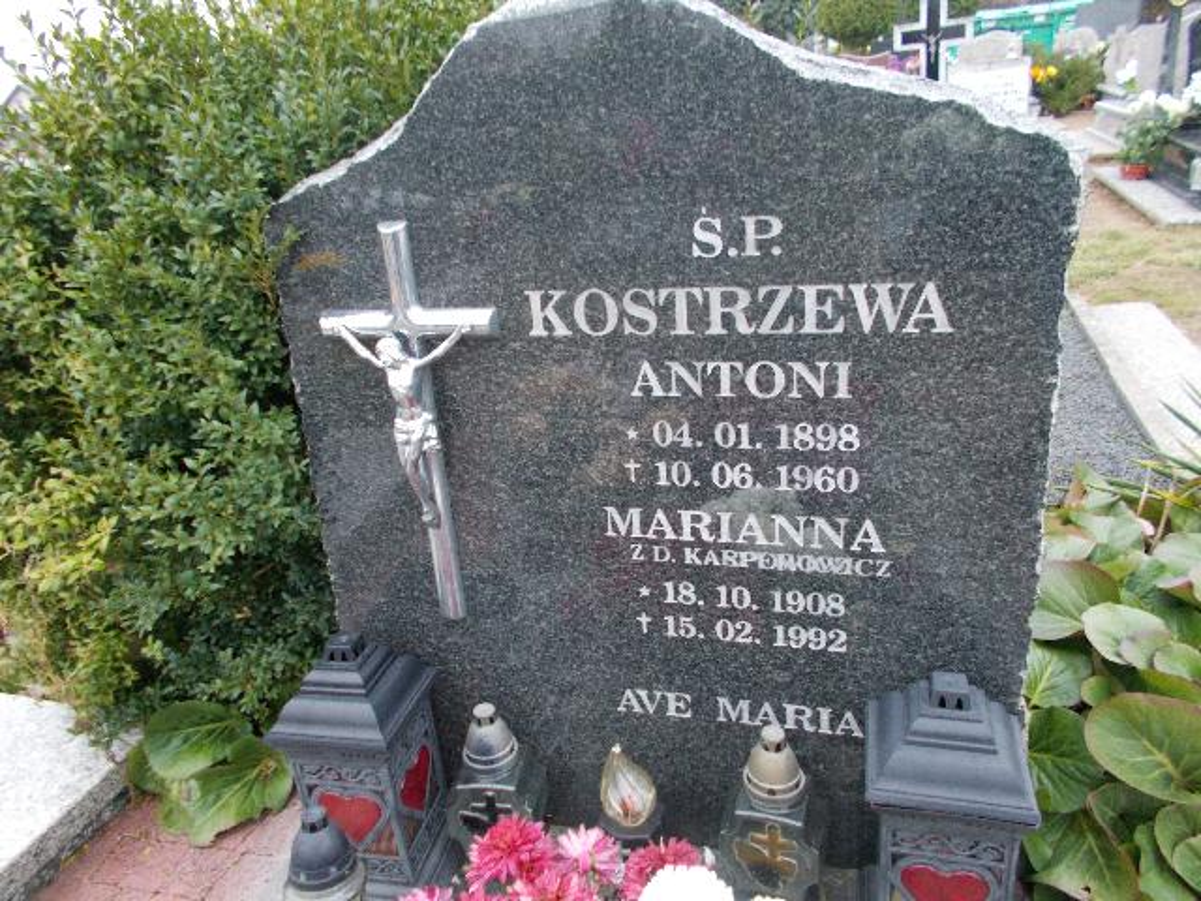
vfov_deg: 53.1
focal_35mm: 26
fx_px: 902
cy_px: 450
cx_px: 600
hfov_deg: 67.3
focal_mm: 4.6
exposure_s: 1/10
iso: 200
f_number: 3.2
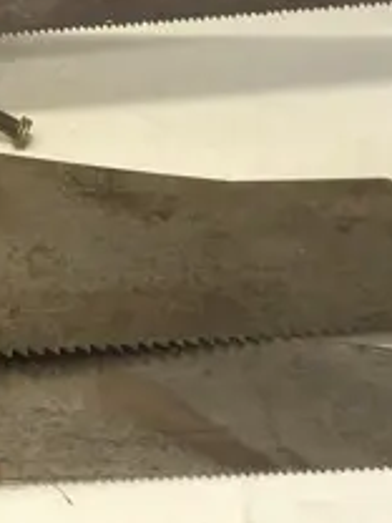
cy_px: 73
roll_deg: -0.5
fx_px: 2084
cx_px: -55
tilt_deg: -30.0
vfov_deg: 14.2
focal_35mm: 138
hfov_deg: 10.6
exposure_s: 1/50
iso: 50
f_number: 1.8
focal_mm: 3.99
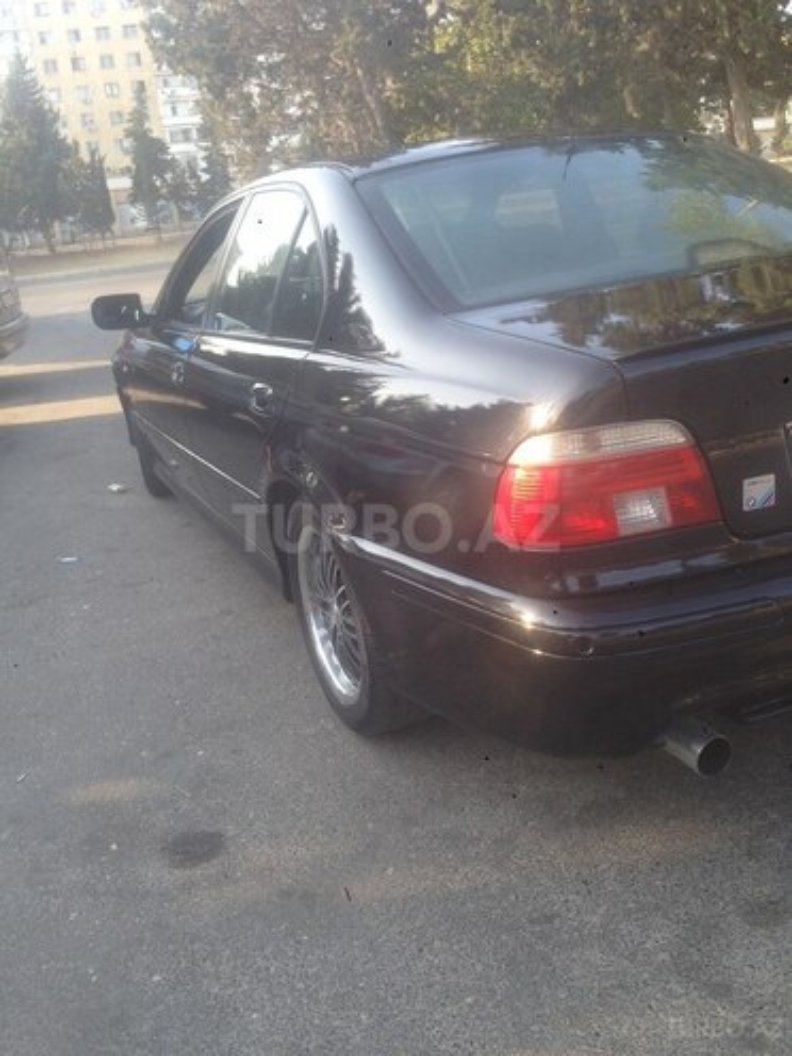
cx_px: 396
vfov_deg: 55.4
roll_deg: +2.8
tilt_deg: -14.1
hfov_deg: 42.9
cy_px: 528
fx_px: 1007
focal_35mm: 33
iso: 50
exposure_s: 1/153
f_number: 2.4
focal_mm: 4.12
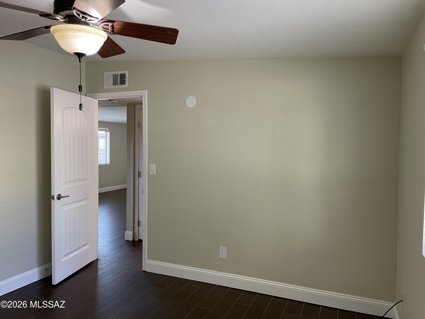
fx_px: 319
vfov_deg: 53.1
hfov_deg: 67.3
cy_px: 160
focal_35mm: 26
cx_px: 212
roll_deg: +0.1
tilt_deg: -1.3
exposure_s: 1/60
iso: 100
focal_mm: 4.2
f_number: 1.6
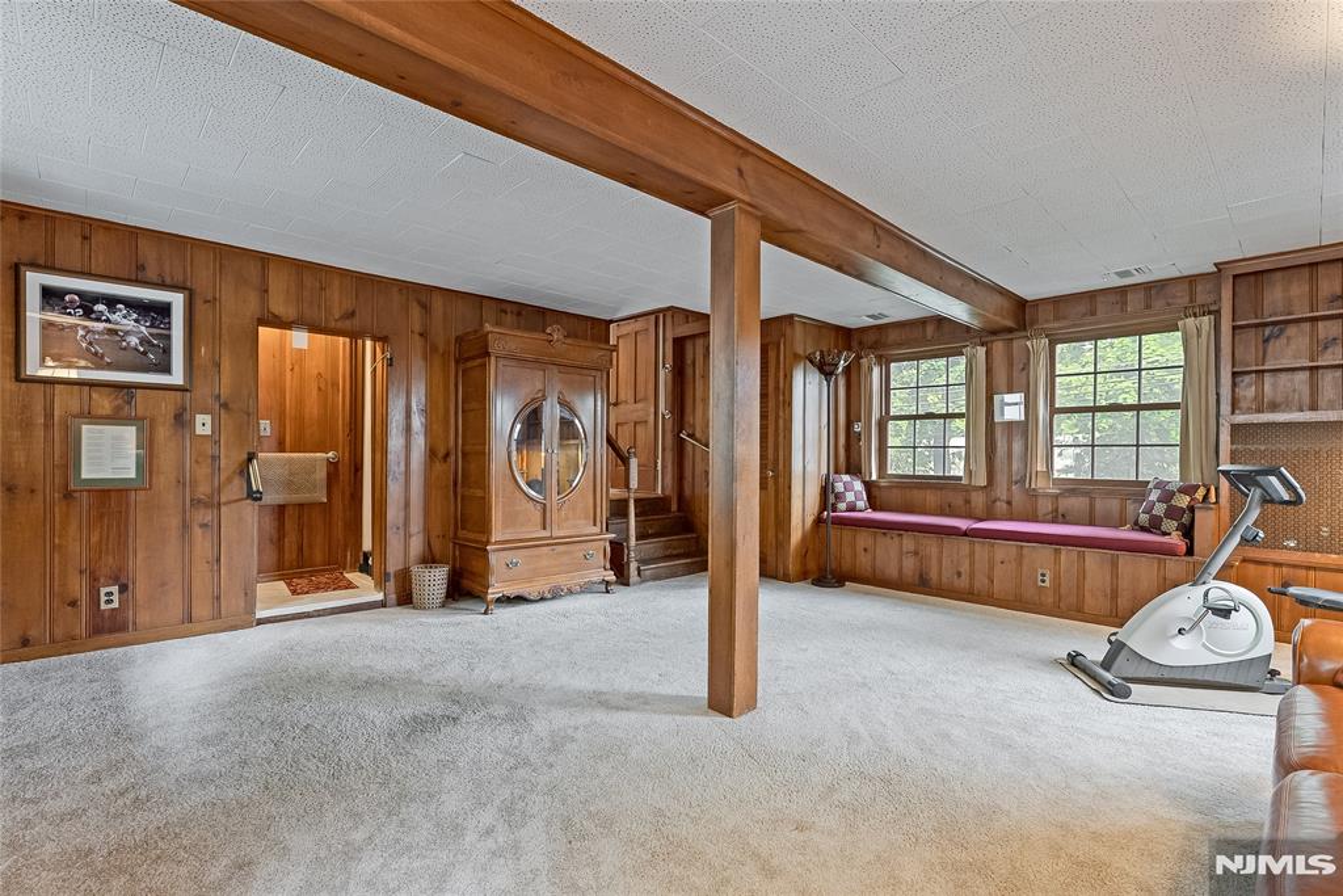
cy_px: 448
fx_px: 597
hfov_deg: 96.7
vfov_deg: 73.8
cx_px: 672
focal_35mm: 16
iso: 800
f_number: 7.1
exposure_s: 1/6
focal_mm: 16
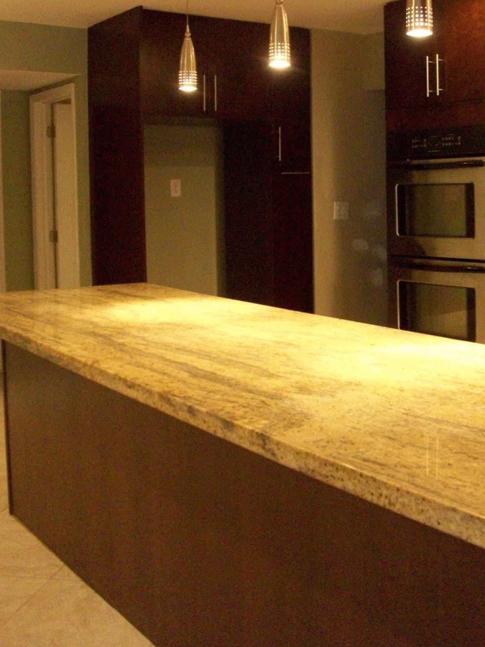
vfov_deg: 42.6
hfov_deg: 32.7
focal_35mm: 44
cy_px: 236
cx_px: 313
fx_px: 822
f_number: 2.8
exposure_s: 1/27.8
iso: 400
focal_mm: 5.7
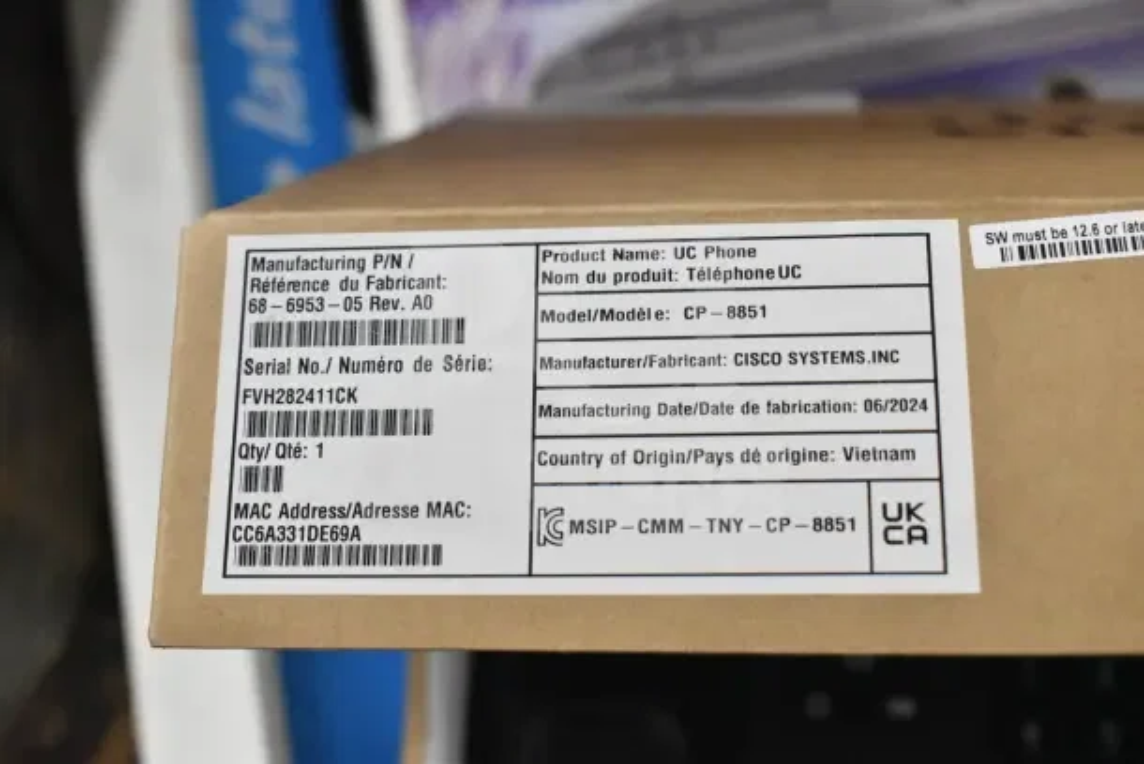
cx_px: 572
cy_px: 382
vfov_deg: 28.1
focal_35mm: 48
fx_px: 1526
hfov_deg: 41.1
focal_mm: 32
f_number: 8
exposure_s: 1/250
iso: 6400
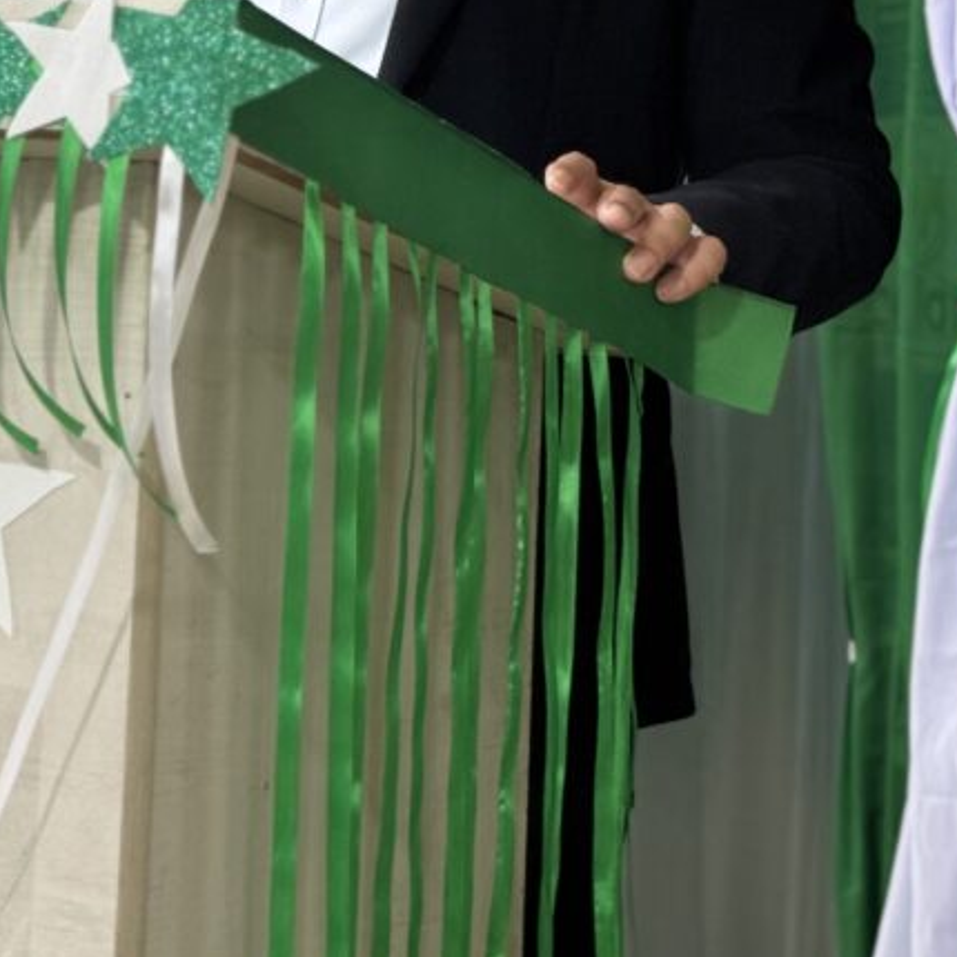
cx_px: 136
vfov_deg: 16.9
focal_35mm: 101
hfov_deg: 17.0
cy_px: 60
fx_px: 3159
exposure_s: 1/50
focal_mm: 6.76
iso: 200
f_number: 1.78
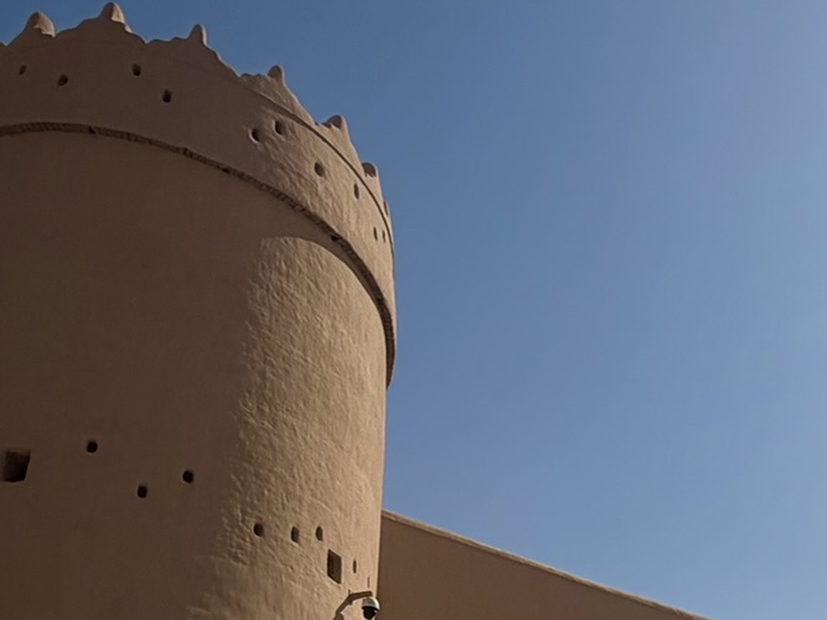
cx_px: 715
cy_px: 568
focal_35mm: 43
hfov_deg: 41.1
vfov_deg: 31.8
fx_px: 1027
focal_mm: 2.22
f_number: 2.2
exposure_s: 1/2717
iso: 25
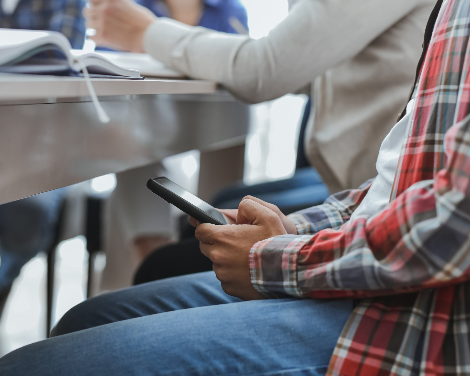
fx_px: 793
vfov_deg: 26.7
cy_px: 188
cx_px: 204
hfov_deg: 33.0
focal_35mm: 57
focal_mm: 50
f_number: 2.2
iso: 320
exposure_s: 1/160
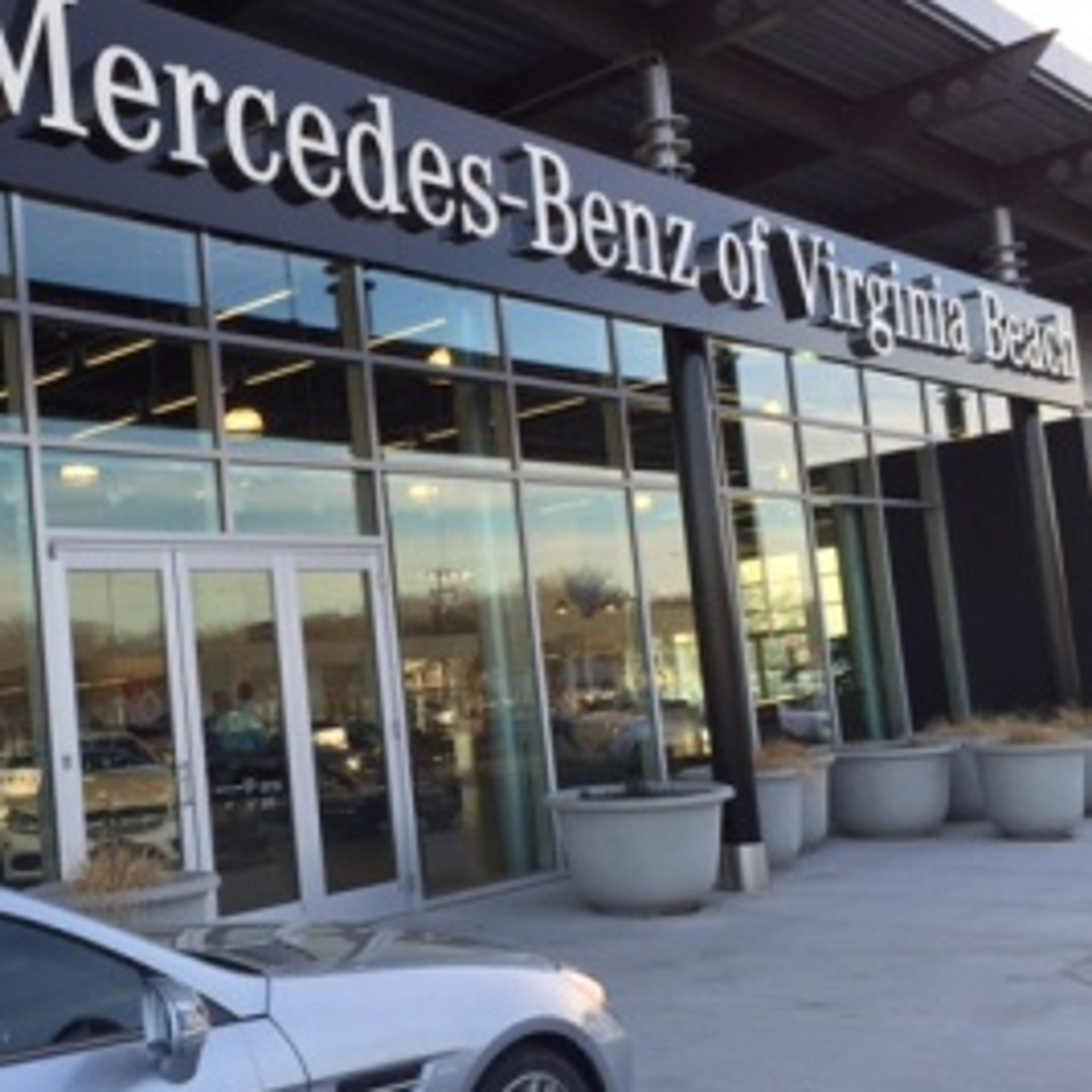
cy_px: 585
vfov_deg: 39.1
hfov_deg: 38.5
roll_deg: +5.3
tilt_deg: +6.6
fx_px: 1535
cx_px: 319
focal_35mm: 43
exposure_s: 1/231
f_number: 2.2
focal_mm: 4.15
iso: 32
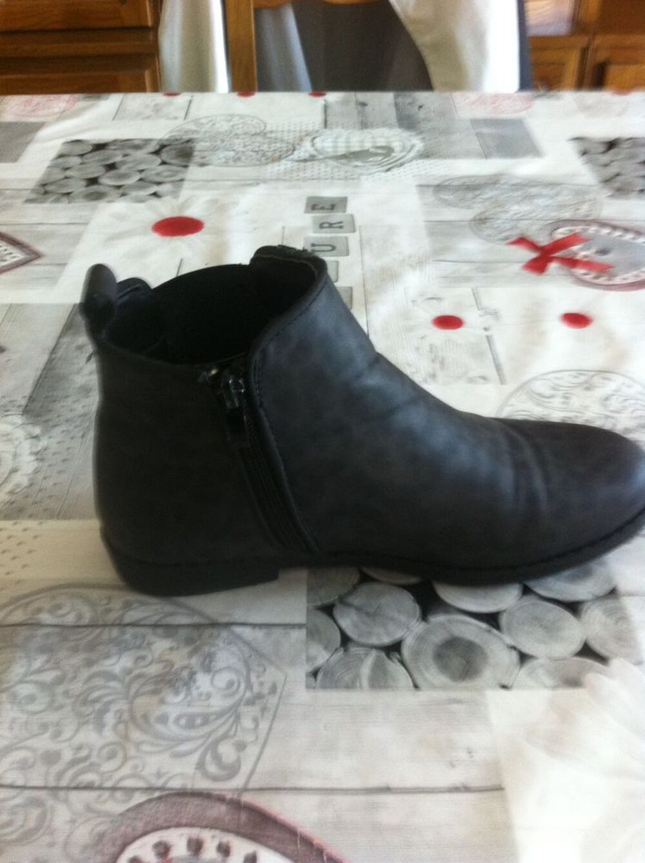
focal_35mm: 35
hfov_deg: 40.6
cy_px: 432
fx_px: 872
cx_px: 322
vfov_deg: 52.7
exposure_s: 1/15
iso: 160
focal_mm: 3.85
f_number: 2.8
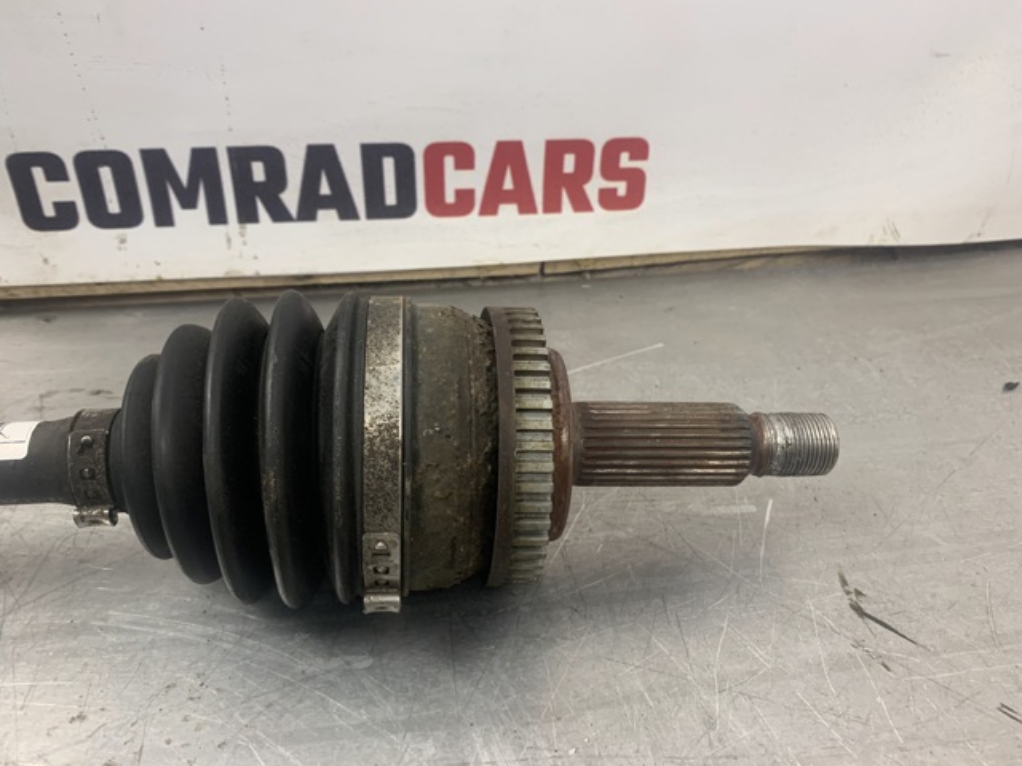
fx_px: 768
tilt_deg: -38.0
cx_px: 511
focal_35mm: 26
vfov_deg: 53.1
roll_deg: -1.8
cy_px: 383
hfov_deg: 67.3
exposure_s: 1/78
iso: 100
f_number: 1.8
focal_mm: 4.25
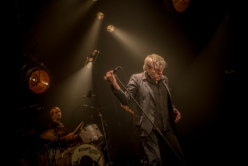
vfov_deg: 19.5
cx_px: 124
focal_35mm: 70
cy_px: 83
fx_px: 482
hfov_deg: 28.8
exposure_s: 1/100
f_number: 2.8
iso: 2500
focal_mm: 70
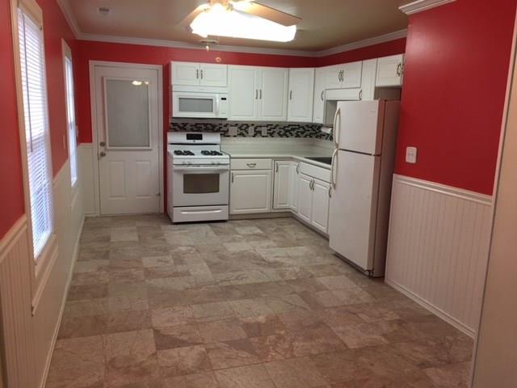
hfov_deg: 61.7
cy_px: 194
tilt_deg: -7.9
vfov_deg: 48.2
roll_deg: -2.0
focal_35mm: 29
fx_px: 433
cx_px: 258
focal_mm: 4.15
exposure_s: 1/30
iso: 32
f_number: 2.2
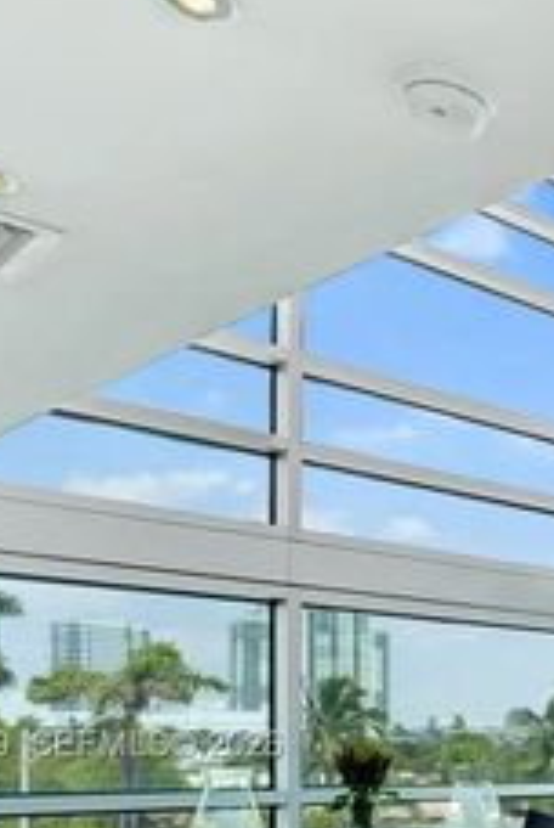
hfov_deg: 20.8
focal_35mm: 45
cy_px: 748
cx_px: 995
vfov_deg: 40.2
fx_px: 1036
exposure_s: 1/640
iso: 400
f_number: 8
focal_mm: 16
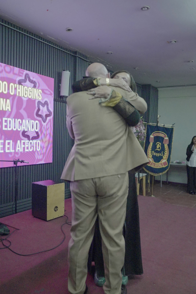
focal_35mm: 30
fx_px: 245
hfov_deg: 43.6
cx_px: 98
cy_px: 147
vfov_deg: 61.9
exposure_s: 1/250
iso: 16000
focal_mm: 20
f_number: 1.8
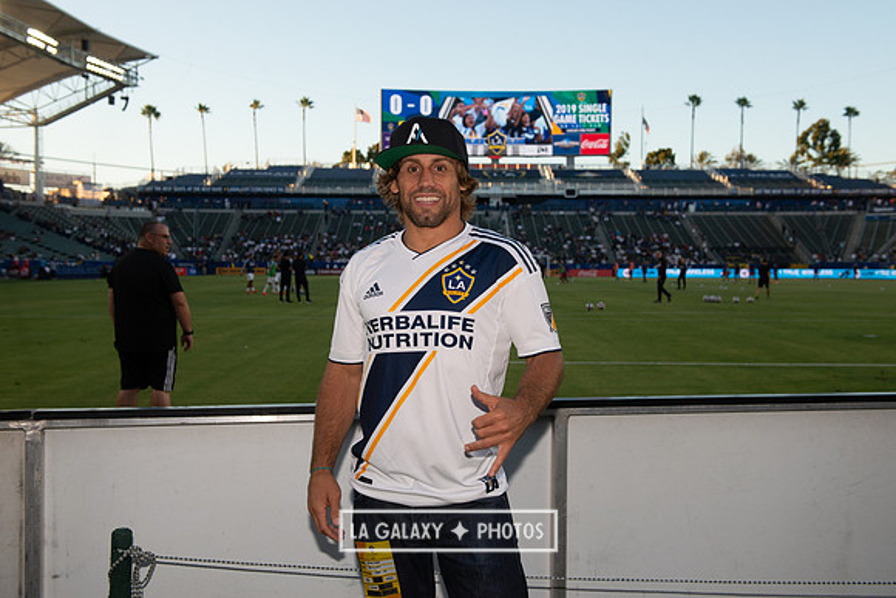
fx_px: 996
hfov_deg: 48.4
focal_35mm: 40
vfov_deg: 33.4
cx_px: 448
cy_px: 299
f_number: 7.1
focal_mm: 40
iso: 800
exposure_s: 1/640
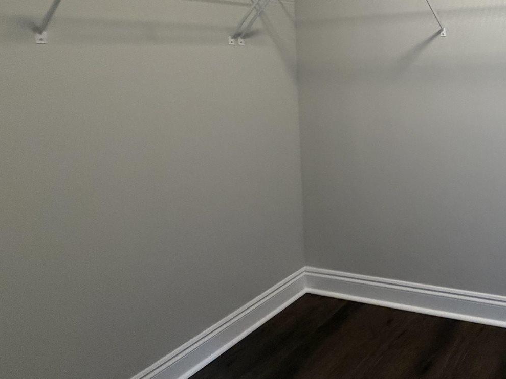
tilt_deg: -0.3
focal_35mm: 29
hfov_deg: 50.0
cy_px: 56
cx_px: 507
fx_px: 424
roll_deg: +1.9
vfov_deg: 44.9
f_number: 2.2
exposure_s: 1/60
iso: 500
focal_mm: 2.22
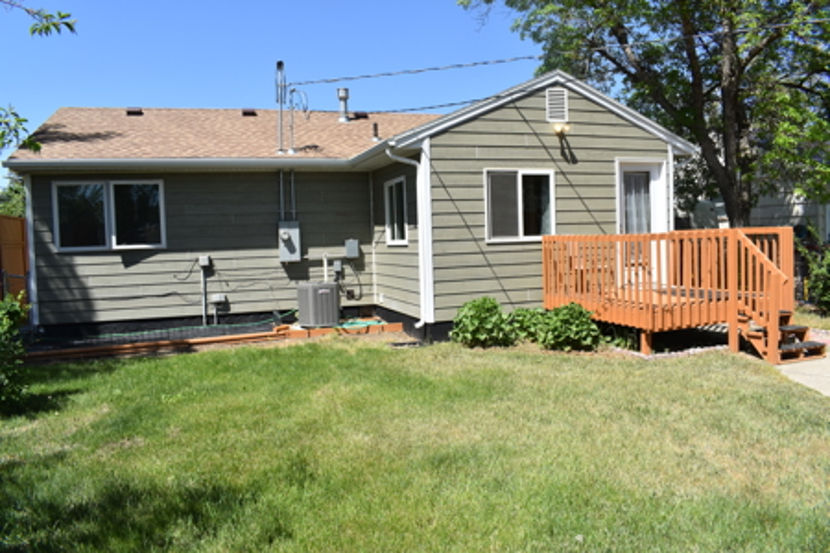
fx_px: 622
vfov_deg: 47.9
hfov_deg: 67.4
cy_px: 276
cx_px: 415
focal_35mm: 27
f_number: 9
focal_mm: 18
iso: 200
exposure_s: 1/400
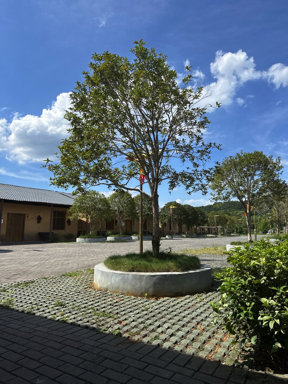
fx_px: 266
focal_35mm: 24
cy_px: 192
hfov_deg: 56.8
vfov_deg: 71.6
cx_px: 144
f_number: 1.78
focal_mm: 6.86
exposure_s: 1/4348
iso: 80
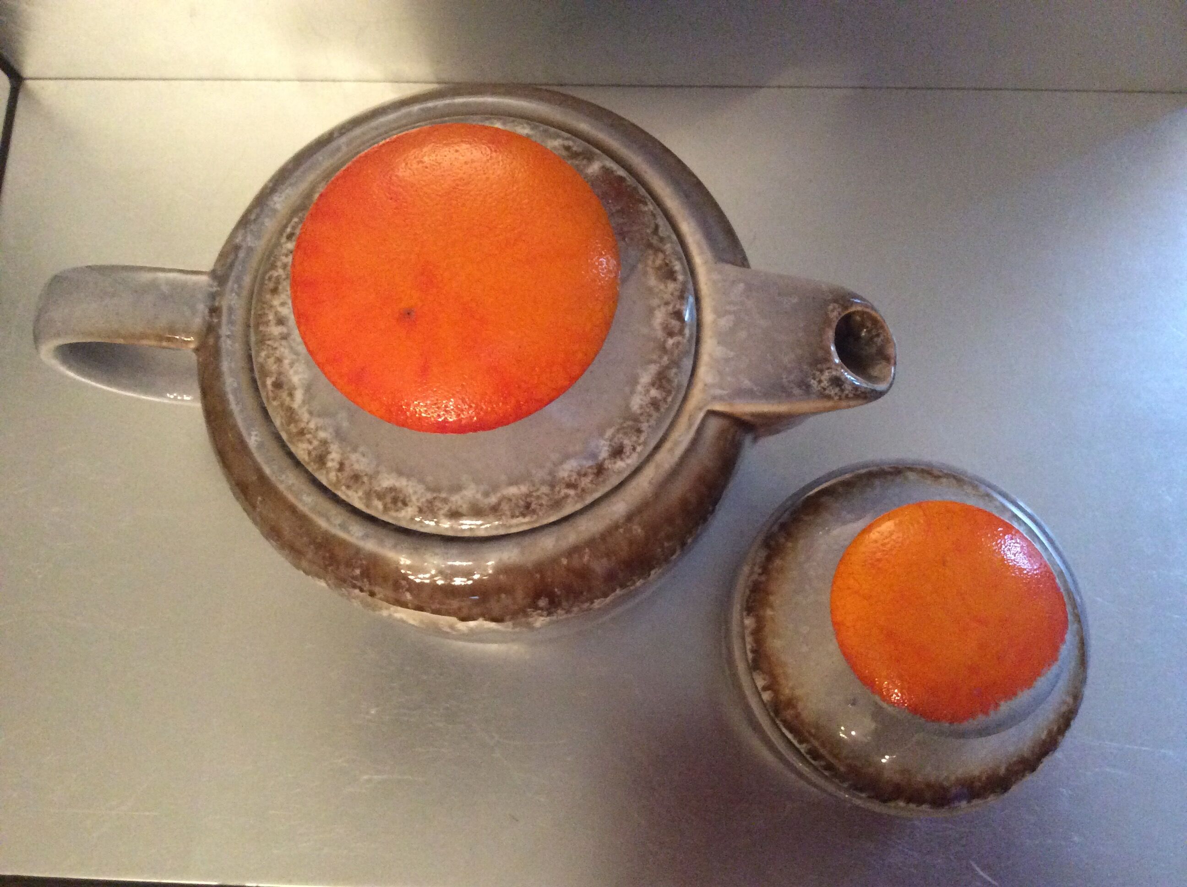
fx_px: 1096
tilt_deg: -76.4
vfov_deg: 44.1
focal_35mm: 32
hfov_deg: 56.9
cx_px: 594
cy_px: 444
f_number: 2.4
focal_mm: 3.3
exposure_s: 1/25
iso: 320
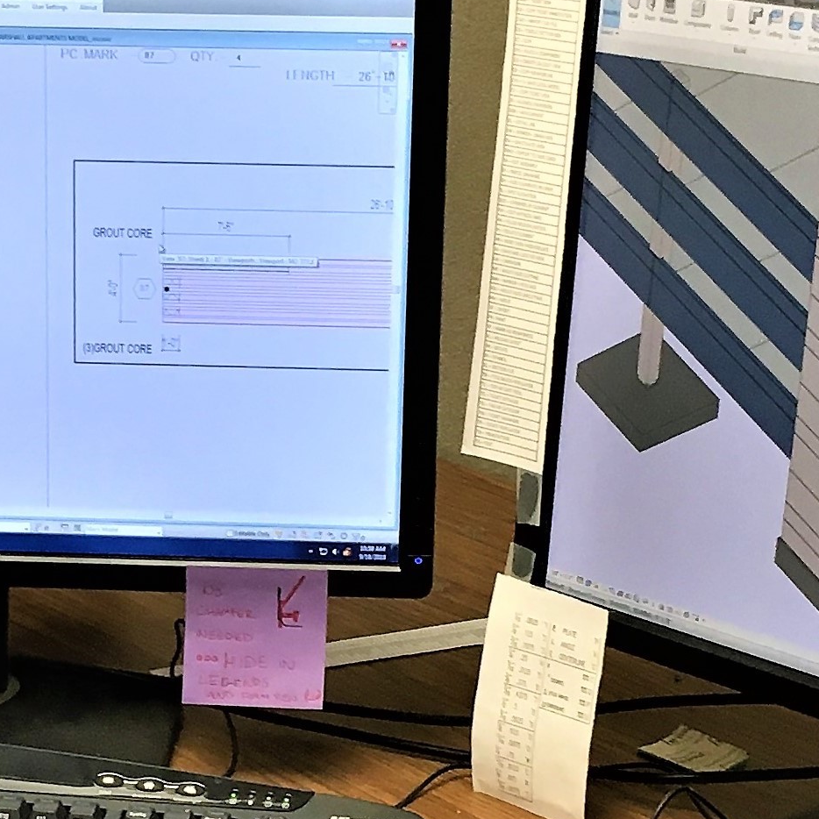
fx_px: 1392
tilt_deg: -19.8
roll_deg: +0.1
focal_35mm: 52
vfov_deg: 32.8
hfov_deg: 31.5
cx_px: 105
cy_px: 371
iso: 50
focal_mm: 4.15
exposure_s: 1/30
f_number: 2.2
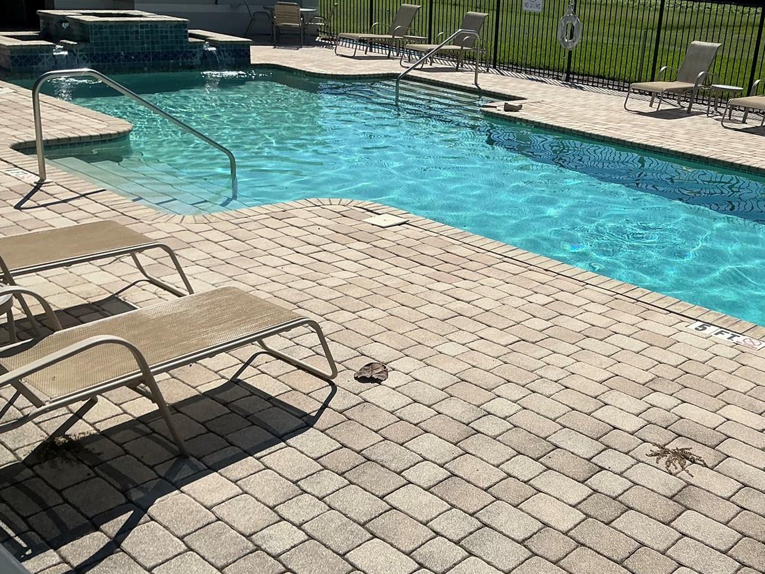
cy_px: 302
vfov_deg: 36.8
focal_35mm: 39
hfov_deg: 46.9
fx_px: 862
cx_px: 526
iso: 25
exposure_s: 1/4405
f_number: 1.8
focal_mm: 3
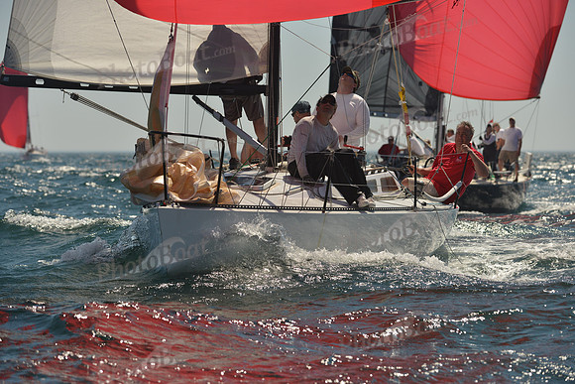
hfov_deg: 10.3
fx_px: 3195
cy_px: 192
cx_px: 288
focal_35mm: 200
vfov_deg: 6.9
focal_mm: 200
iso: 250
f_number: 5.6
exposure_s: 1/2000
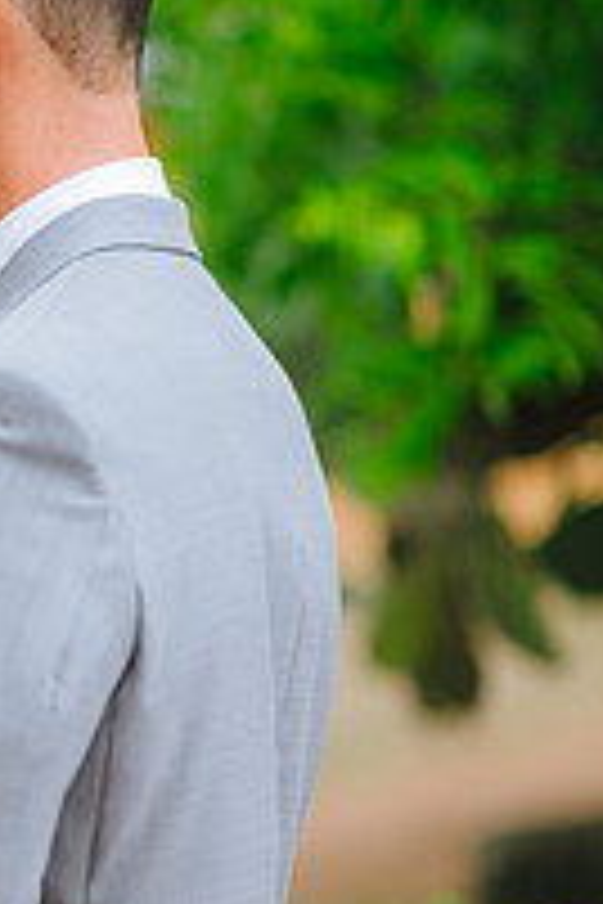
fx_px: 4773
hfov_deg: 7.2
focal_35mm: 190
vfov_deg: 10.8
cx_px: -50
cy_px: 463
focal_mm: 85
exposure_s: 1/800
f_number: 1.6
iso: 80
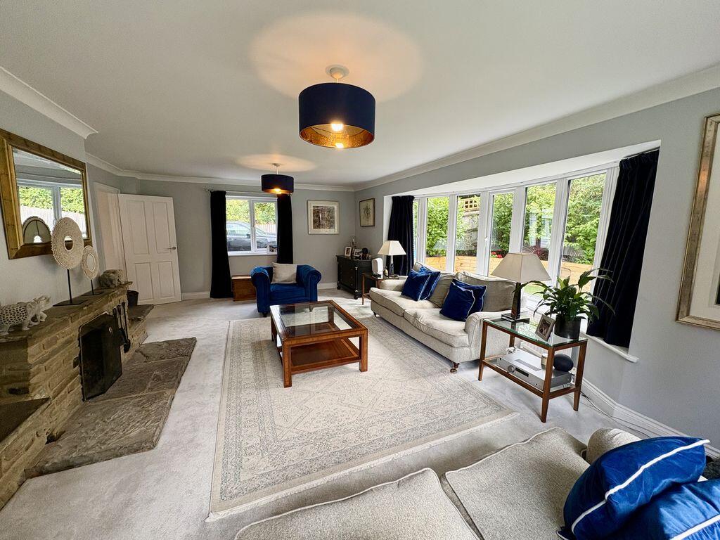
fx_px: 291
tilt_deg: -7.7
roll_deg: -0.2
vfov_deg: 85.7
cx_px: 360
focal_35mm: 14
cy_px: 270
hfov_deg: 102.1
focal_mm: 2.22
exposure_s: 1/99
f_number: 2.2
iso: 125
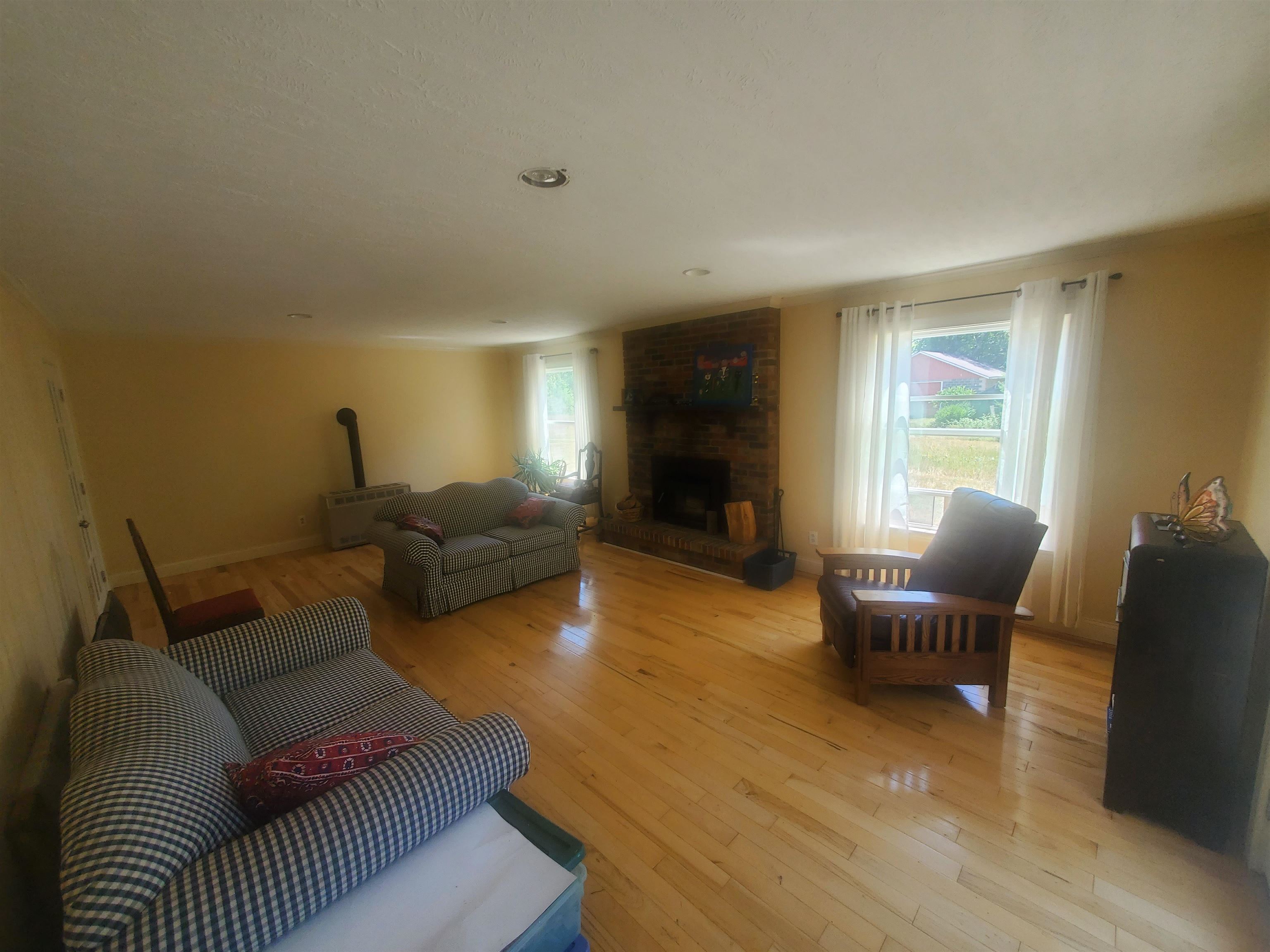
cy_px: 476
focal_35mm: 13
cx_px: 635
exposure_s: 1/60
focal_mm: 1.8
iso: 50
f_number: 2.2
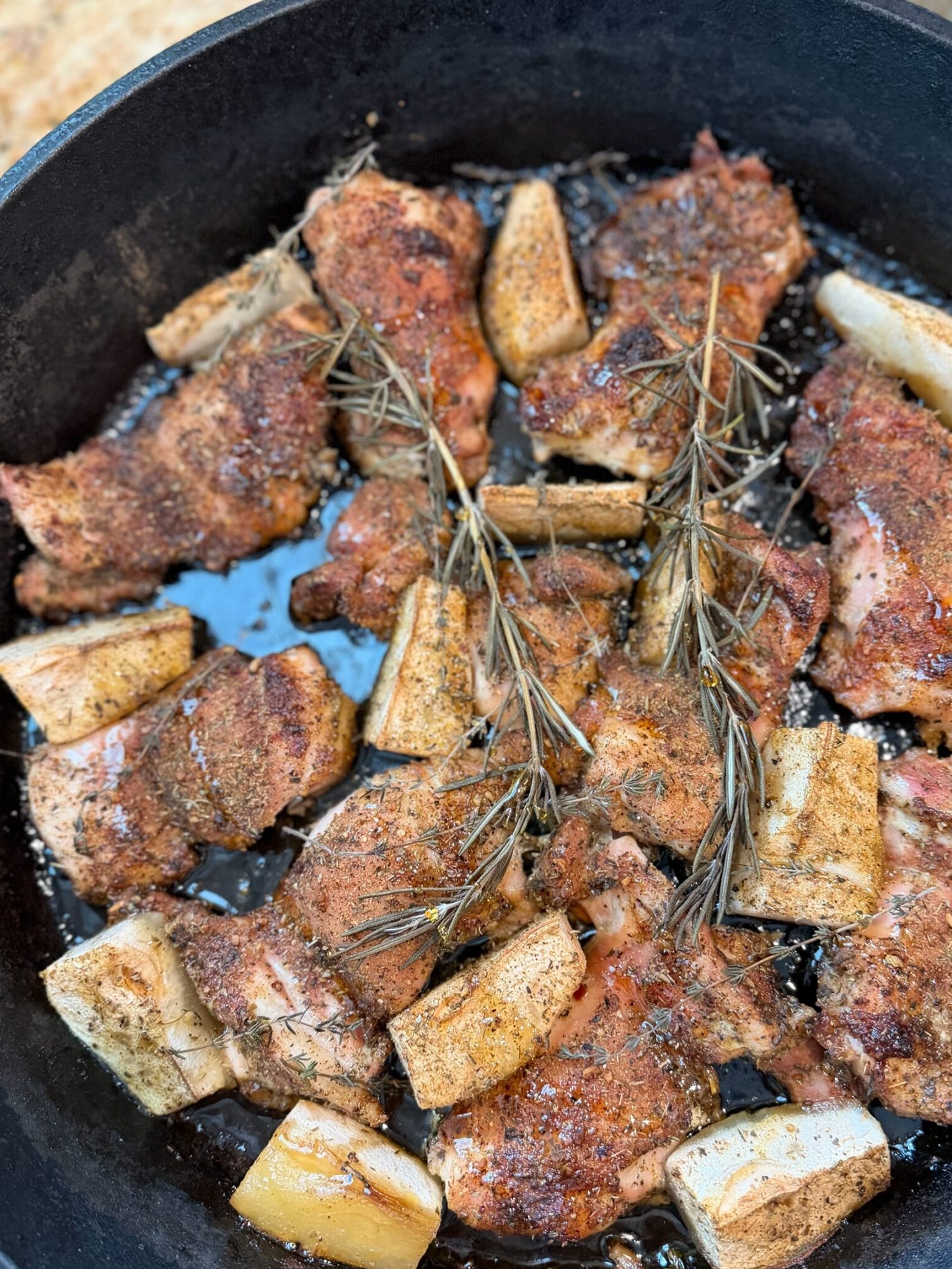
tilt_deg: -79.6
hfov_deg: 46.6
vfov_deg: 59.8
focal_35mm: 30
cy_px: 699
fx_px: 1100
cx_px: 562
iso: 400
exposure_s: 1/60
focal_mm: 6.76
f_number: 1.78
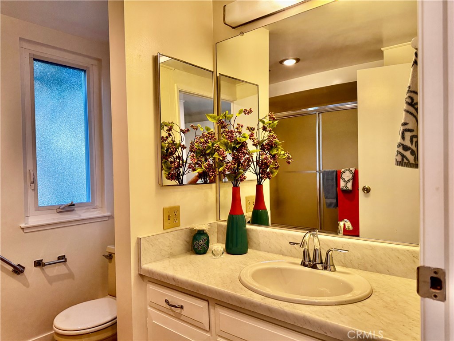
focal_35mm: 24
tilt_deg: -1.0
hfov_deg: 71.6
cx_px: 227
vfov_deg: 56.8
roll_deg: +2.1
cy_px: 170
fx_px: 315
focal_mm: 6.76
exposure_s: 1/120
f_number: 1.78
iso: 160
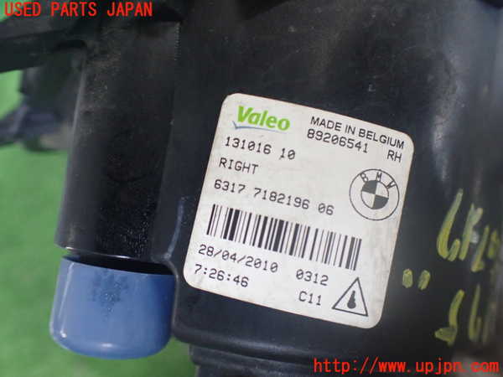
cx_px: 252
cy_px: 188
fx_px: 436
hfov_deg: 60.0
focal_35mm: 30
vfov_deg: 46.8
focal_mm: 5.4
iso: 800
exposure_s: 1/80
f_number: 2.3
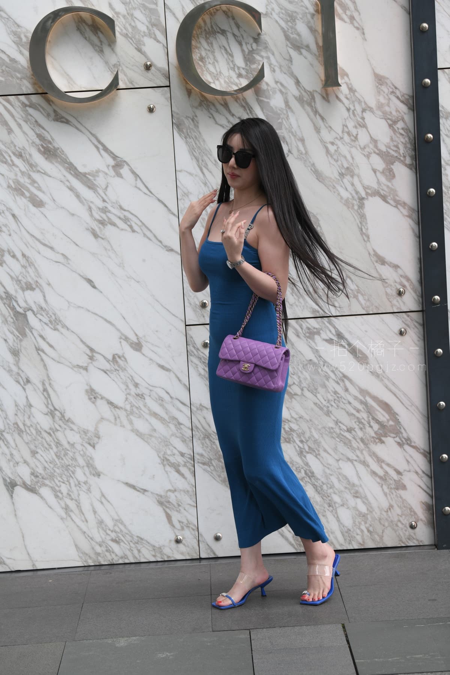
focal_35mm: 92
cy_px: 338
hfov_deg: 14.9
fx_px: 1725
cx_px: 225
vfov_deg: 22.1
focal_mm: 92
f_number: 5
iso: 400
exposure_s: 1/640
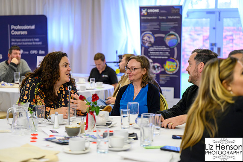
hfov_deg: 28.1
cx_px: 121
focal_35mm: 72
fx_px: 486
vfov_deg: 18.9
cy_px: 81
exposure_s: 1/200
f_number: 2.8
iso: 12800
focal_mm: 70
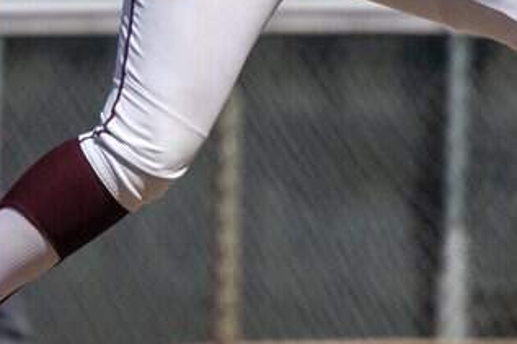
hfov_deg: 2.1
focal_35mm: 984
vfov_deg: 1.4
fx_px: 14123
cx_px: 24
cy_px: -96
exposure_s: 1/8000
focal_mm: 260
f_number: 5
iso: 400
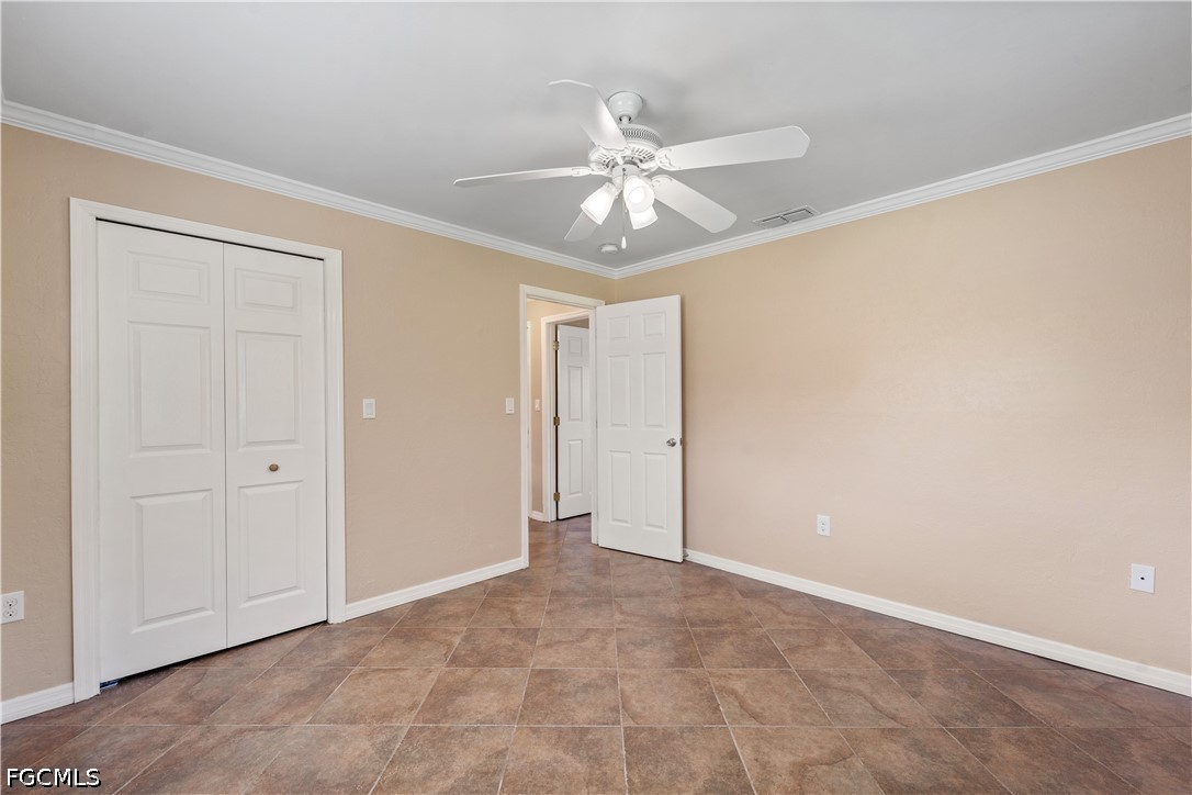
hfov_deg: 104.3
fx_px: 464
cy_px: 398
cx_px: 596
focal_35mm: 14
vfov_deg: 81.2
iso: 250
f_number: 8
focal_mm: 14
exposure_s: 1/5
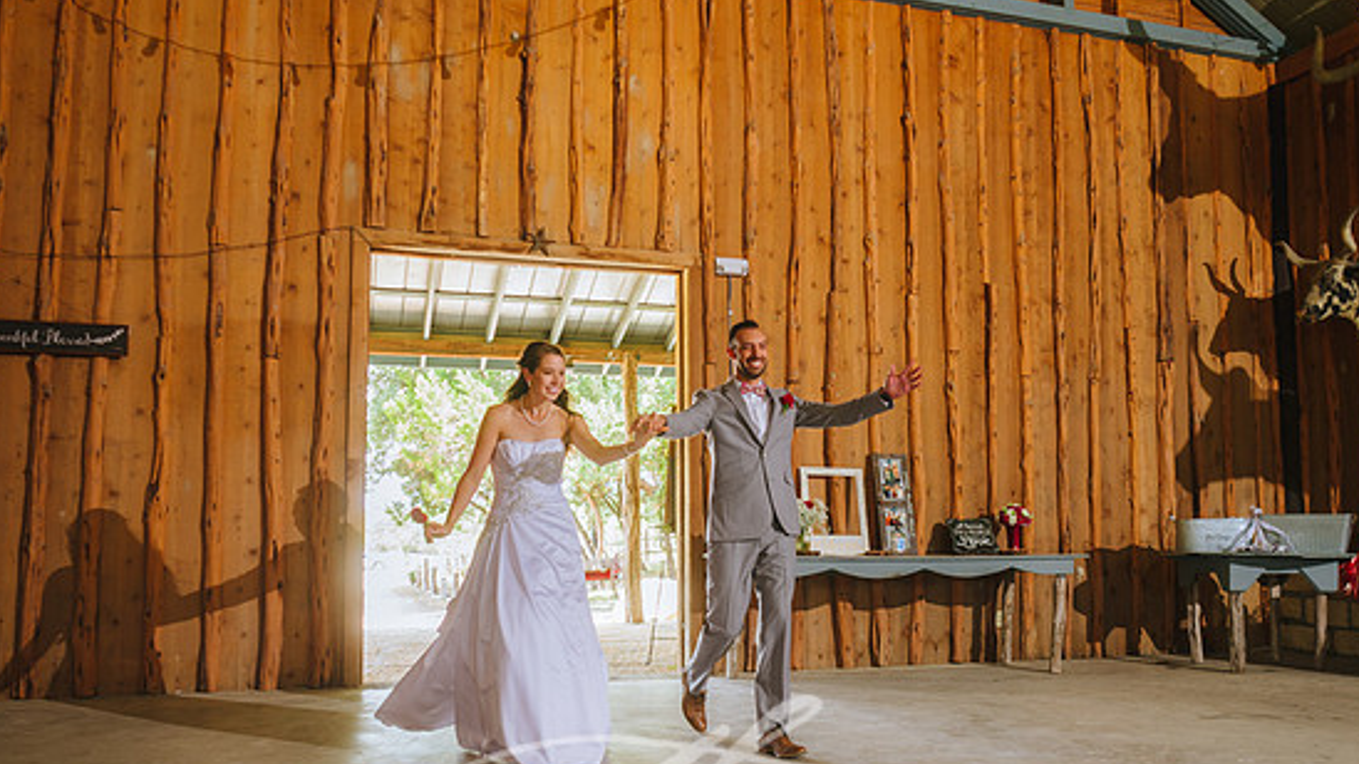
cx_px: 683
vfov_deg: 37.6
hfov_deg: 62.6
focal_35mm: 31
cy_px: 466
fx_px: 1117
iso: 160
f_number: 2.8
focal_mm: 24
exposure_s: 1/100
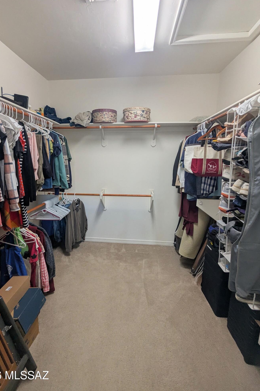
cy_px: 194
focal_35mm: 17
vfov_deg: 93.3
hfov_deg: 70.3
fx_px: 184
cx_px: 117
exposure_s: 1/60
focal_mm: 2.35
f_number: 2.2
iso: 145
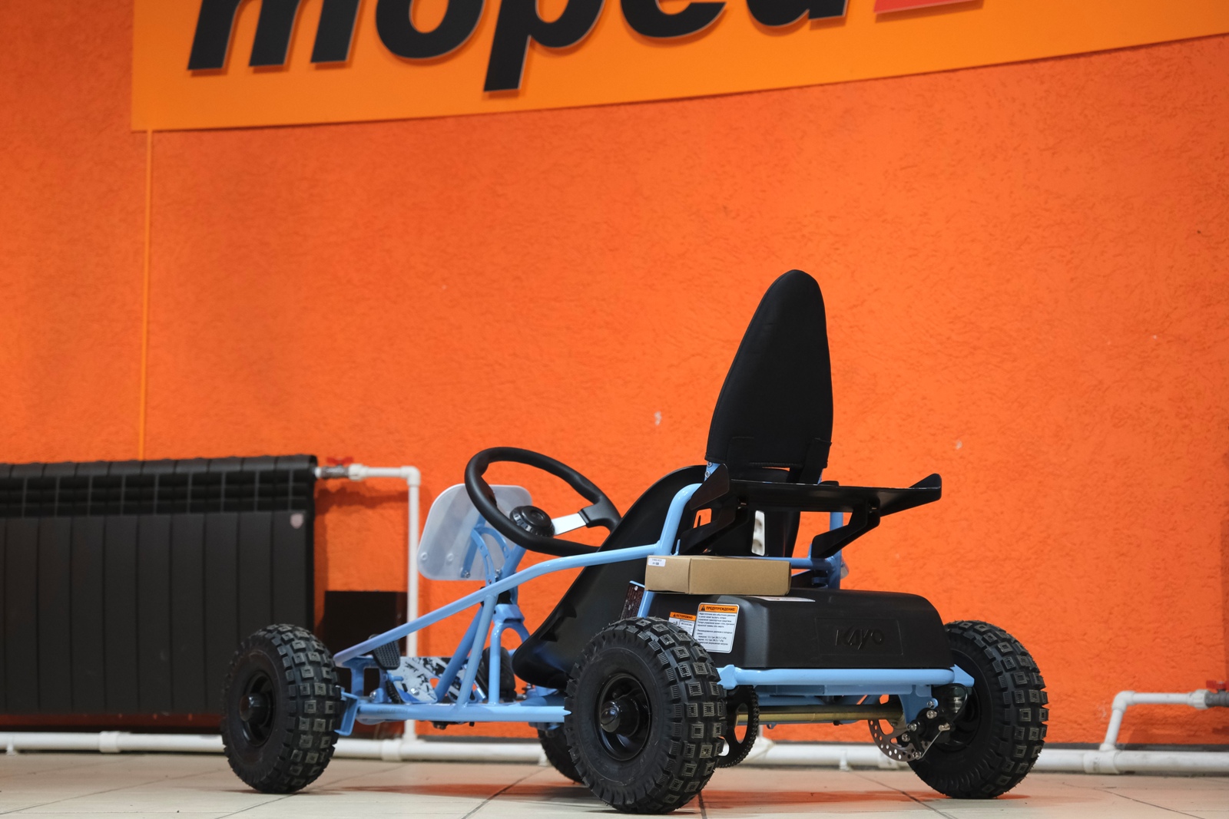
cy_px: 410
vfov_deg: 17.3
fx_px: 2697
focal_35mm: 79
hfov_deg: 25.7
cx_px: 614
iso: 1600
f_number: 4
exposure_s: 1/100
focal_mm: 52.4
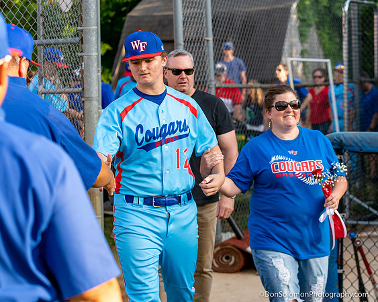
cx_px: 202
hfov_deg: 20.4
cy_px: 123
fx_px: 1048
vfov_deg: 16.4
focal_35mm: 94
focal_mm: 70
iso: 1250
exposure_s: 1/1600
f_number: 4
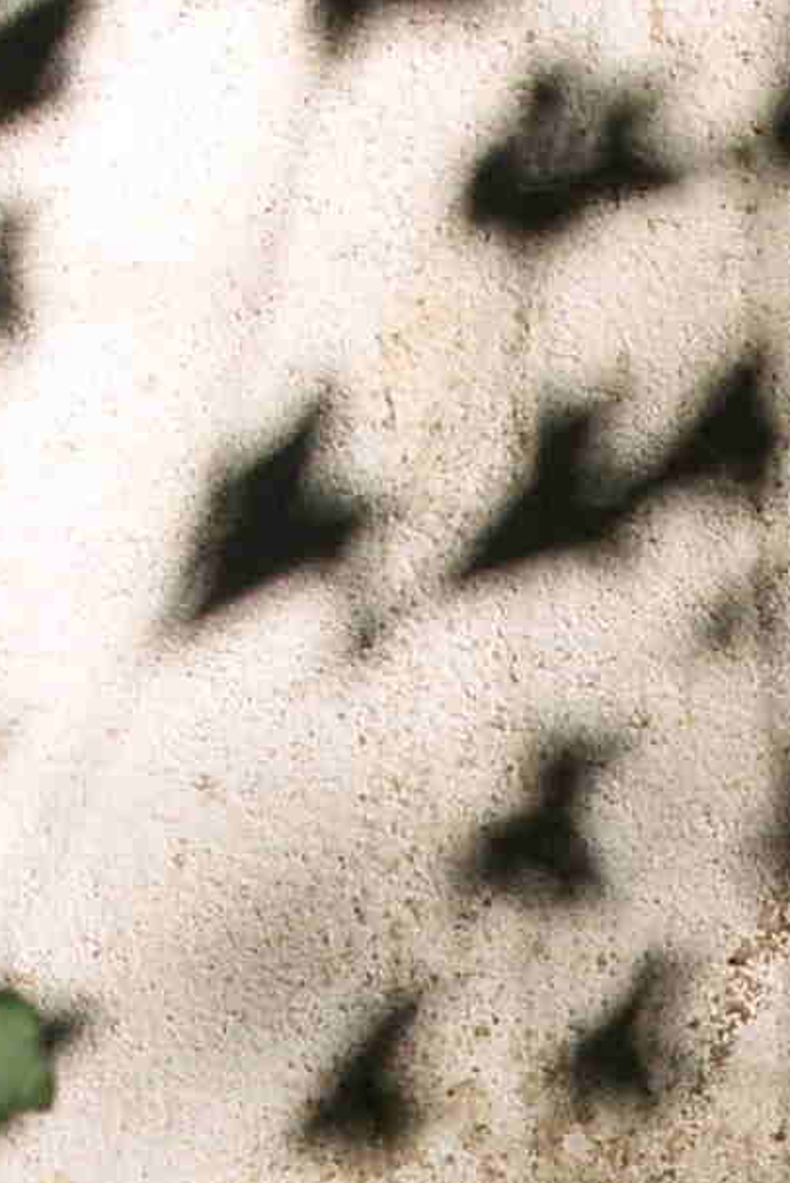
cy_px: 1649
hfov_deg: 7.1
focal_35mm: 193
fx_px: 6349
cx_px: 601
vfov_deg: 10.4
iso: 64
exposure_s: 1/60
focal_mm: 11.2
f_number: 5.6
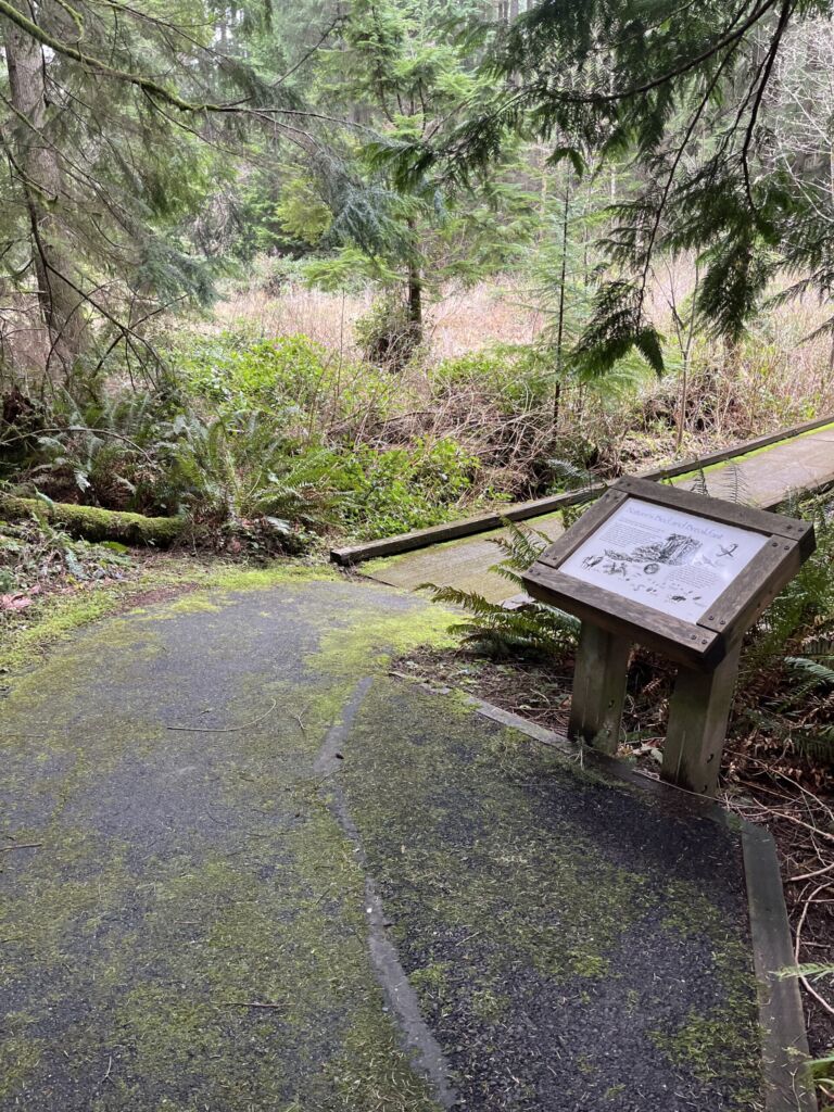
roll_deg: -0.1
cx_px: 417
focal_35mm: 26
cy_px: 556
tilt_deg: -18.4
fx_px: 835
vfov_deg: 67.3
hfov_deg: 53.1
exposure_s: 1/121
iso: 125
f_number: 1.6
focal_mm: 5.1
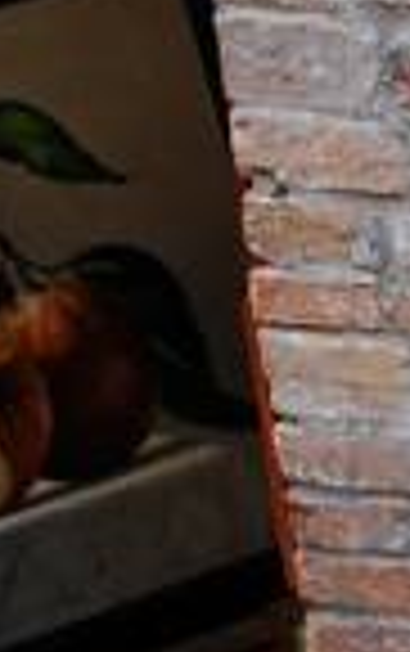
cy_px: 382
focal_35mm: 381
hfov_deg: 3.4
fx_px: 6797
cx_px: 1289
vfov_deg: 5.5
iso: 400
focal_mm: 55
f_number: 8
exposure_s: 1/80
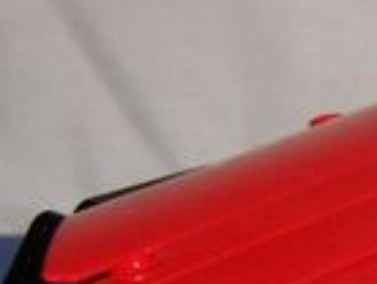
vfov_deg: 6.7
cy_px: 314
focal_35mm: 220
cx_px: 882
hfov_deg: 8.3
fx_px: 2400
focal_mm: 6.3
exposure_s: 1/60
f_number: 2.8
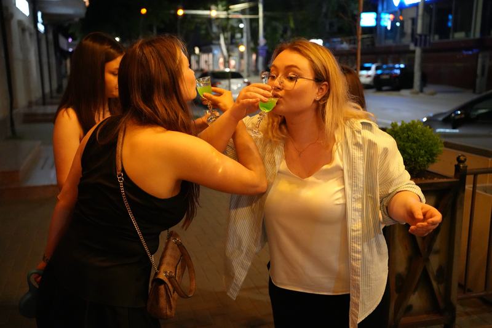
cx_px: 246
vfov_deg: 37.8
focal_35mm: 35
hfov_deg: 54.4
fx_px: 478
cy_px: 164
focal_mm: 35
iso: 12800
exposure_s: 1/160
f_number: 3.5
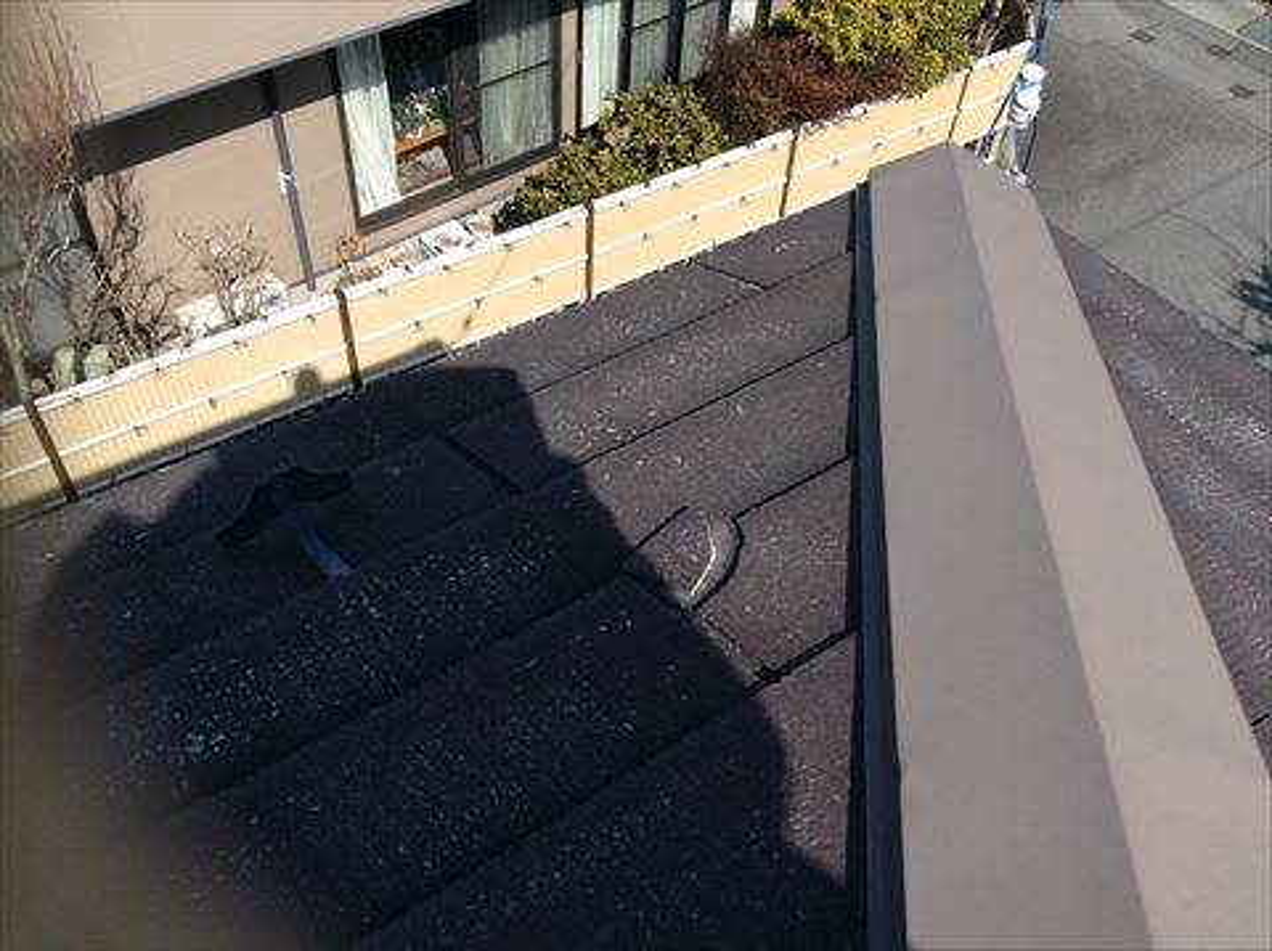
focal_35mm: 32
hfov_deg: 56.9
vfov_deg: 44.1
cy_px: 476
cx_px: 636
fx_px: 1175
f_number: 2.4
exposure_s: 1/1466
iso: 32
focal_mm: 3.3
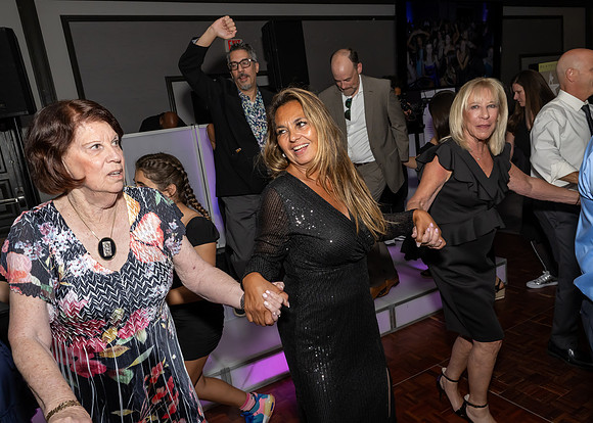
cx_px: 326
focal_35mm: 27
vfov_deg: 50.1
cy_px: 214
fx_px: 453
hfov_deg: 66.2
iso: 1000
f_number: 8
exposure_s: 1/250
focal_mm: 17
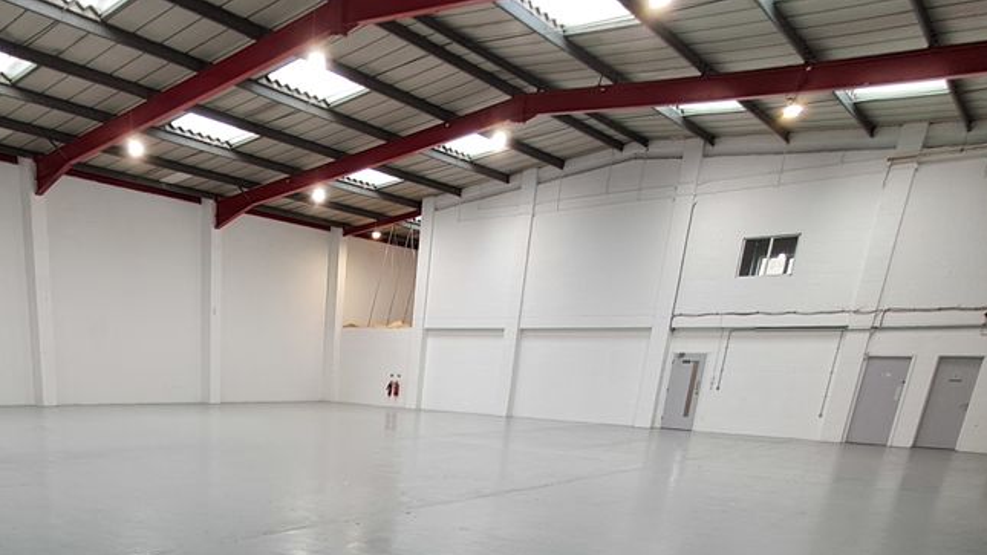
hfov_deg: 61.8
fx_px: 785
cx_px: 286
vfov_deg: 33.2
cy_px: 634
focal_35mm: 30
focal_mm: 1.64
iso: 50
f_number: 2.2
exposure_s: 1/50
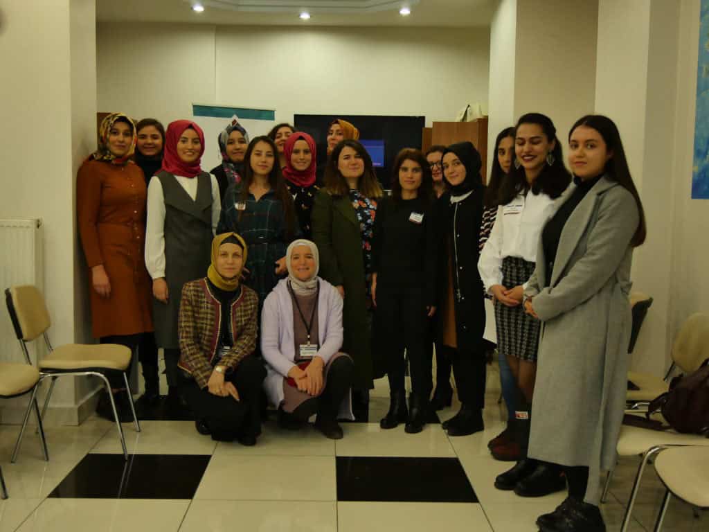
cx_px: 354
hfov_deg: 49.0
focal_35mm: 38
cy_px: 266
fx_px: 778
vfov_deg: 37.7
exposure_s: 1/40
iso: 800
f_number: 4
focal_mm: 19
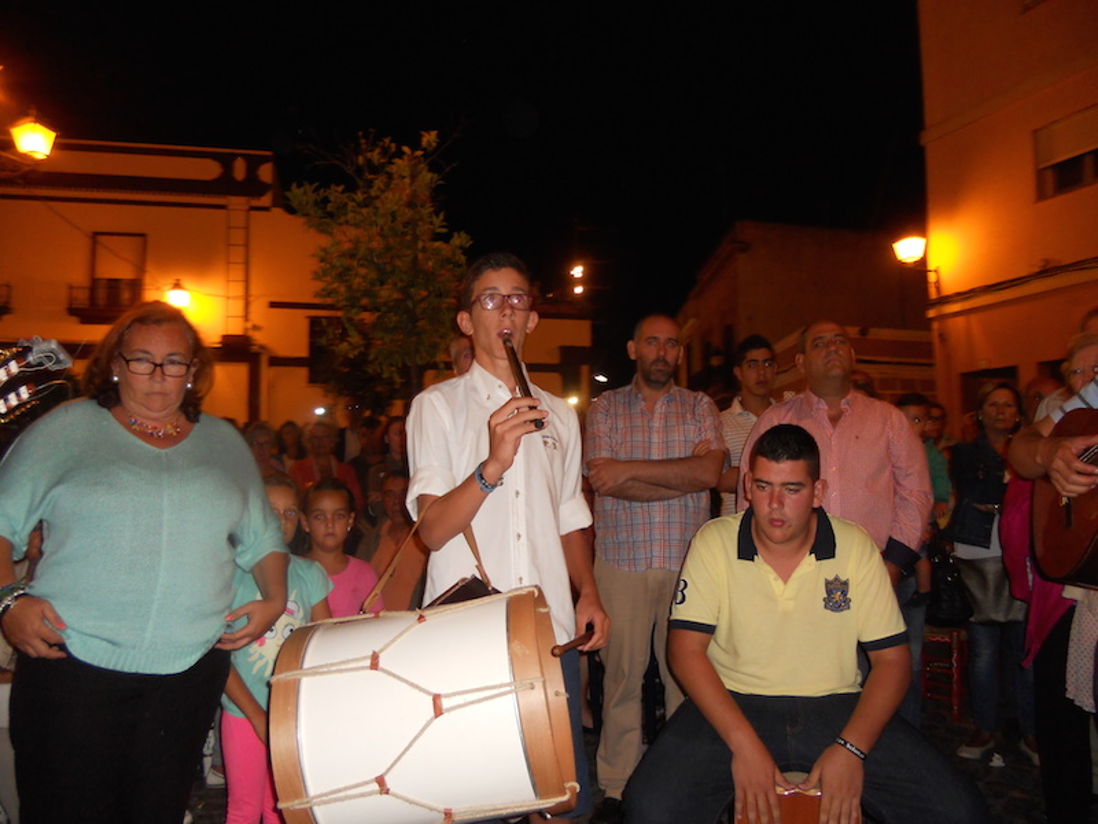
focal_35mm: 27
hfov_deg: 65.3
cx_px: 549
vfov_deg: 51.4
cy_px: 412
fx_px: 856
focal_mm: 4.9
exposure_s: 1/25
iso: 200
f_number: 3.2
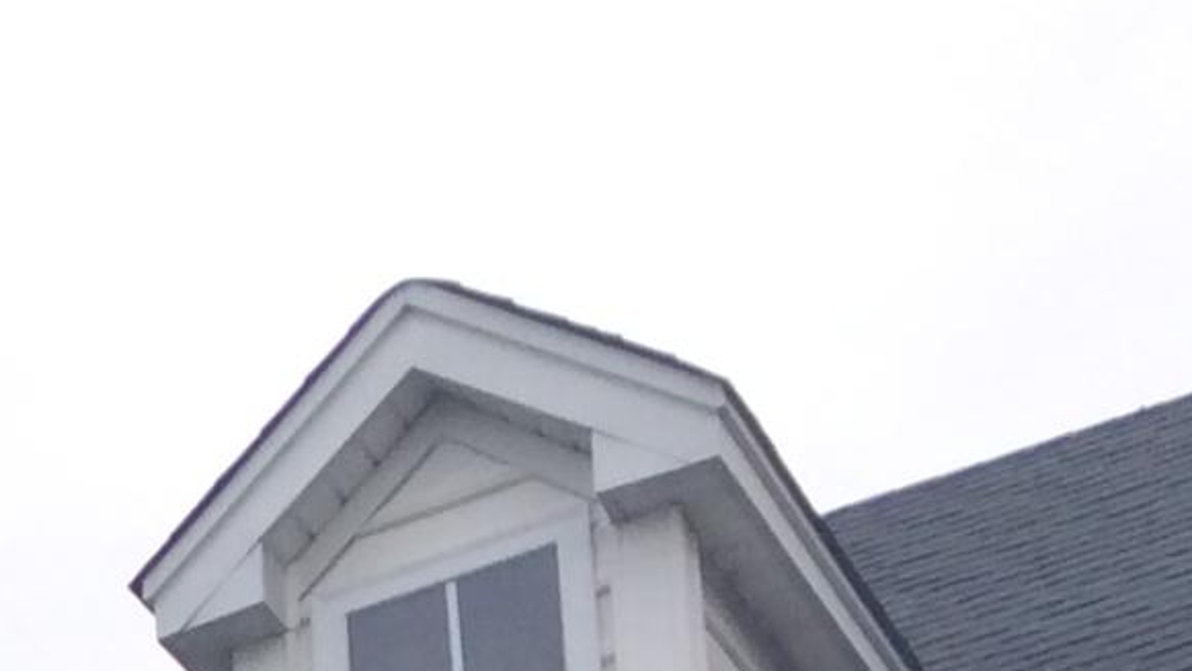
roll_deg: -0.7
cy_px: 2187
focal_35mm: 163
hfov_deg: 11.7
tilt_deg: +14.6
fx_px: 5153
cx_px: -1239
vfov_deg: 6.6
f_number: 2.2
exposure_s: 1/1140
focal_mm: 4.15
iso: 32
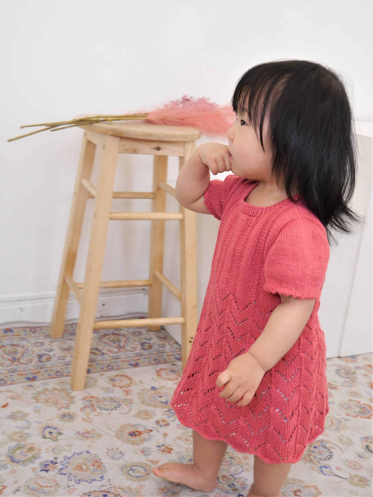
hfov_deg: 36.0
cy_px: 248
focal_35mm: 40
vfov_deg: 46.8
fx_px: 574
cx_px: 186
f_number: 4.4
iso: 250
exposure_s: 1/60
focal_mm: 20
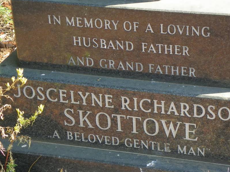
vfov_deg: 11.7
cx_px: 141
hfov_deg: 15.5
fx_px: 844
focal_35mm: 127
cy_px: 105
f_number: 4
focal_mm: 15.1
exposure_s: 1/60
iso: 64
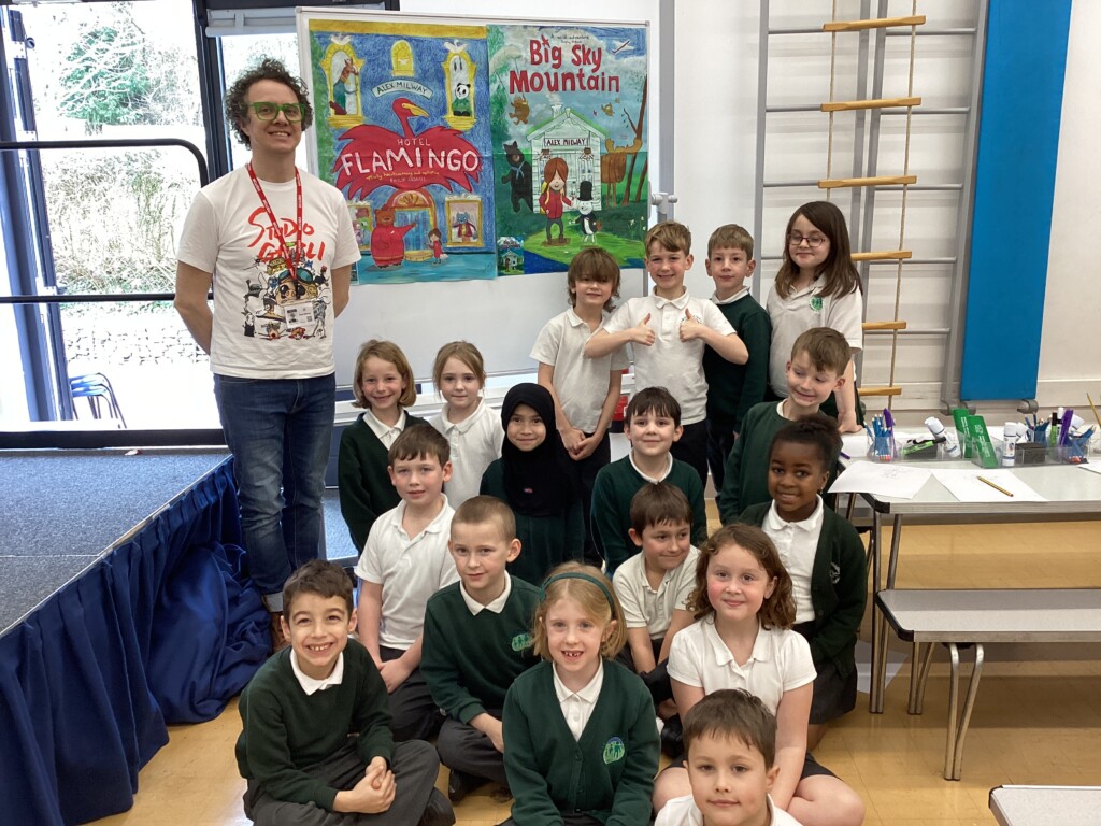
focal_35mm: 31
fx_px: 986
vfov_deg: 45.4
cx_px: 550
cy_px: 413
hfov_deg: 58.4
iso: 100
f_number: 2.4
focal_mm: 3.3
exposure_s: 1/50
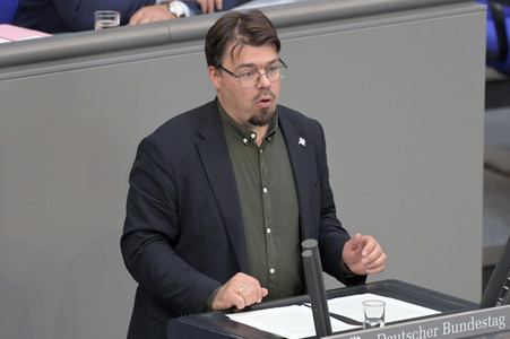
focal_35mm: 390
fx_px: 5521
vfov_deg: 3.5
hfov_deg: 5.3
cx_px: 255
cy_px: 170
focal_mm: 390
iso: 8000
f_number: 5.6
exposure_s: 1/320
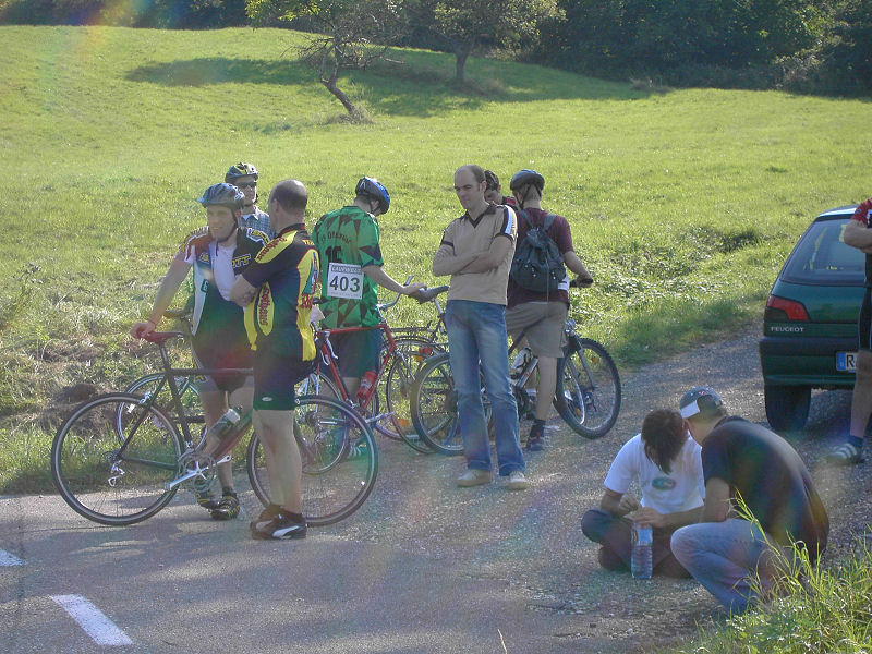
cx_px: 436
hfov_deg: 18.7
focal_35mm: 105
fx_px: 2645
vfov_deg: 14.1
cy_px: 327
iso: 100
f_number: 5.6
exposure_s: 1/320
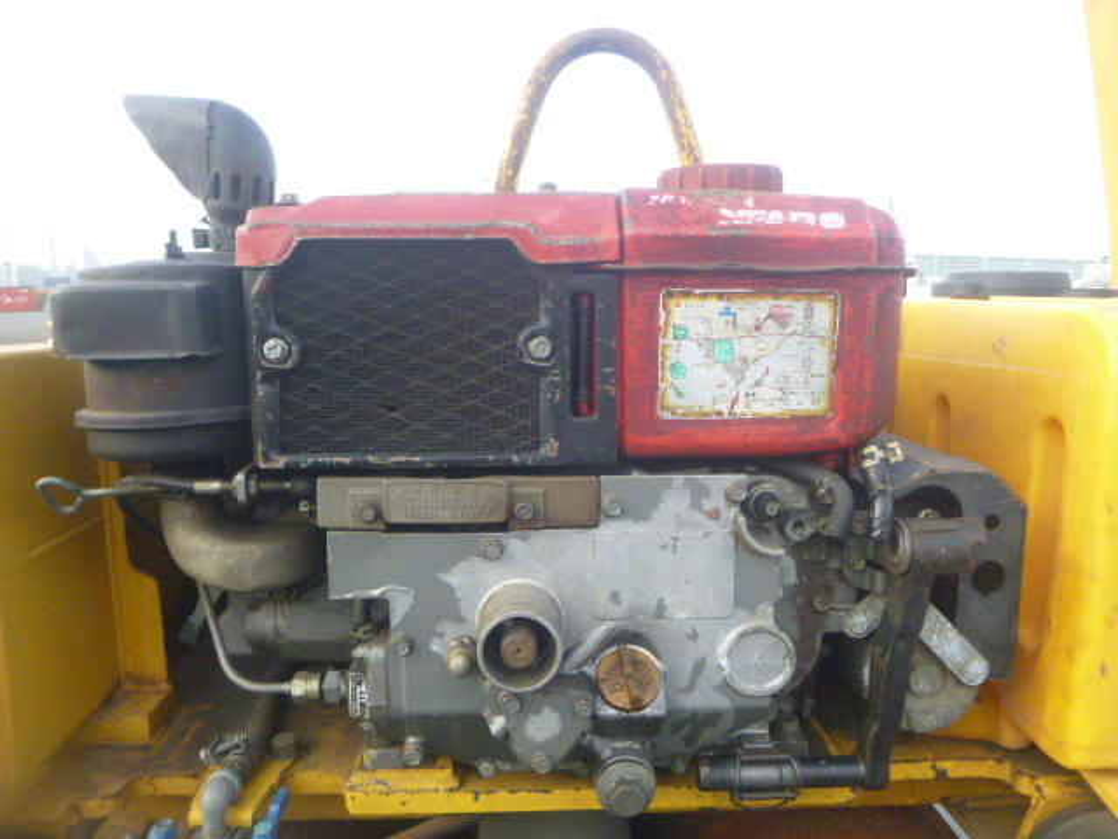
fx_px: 807
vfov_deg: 54.9
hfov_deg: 69.4
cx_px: 559
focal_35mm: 25
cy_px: 420
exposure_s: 1/250
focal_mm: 4.5
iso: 400
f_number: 9
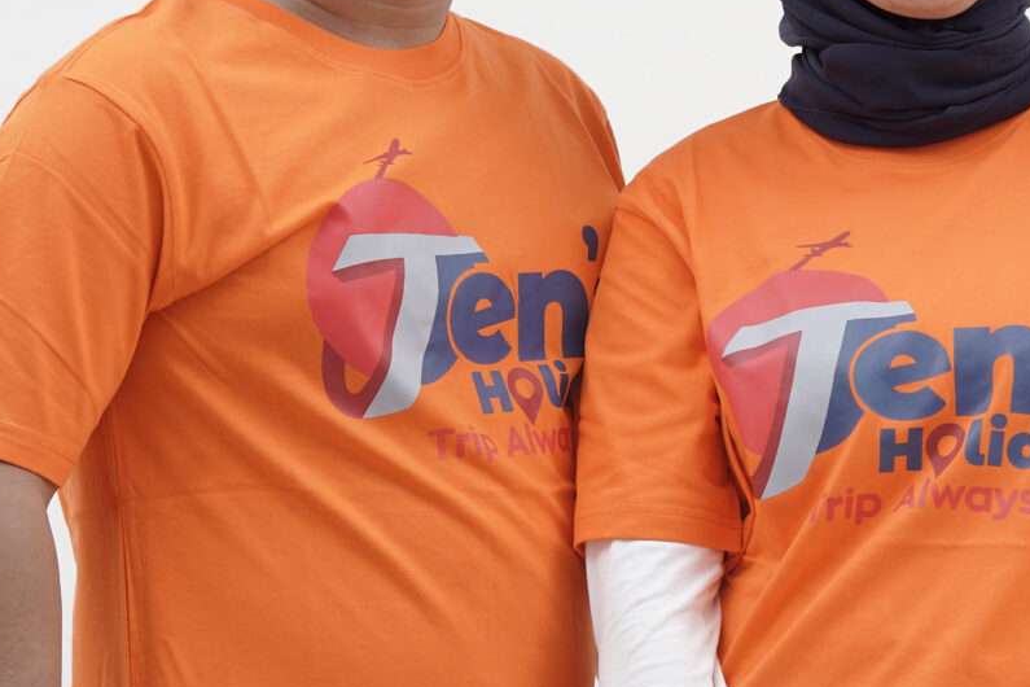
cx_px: 974
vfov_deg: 8.5
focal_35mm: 161
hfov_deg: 12.6
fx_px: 4606
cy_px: 244
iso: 200
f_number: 9
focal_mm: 50
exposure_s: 1/160
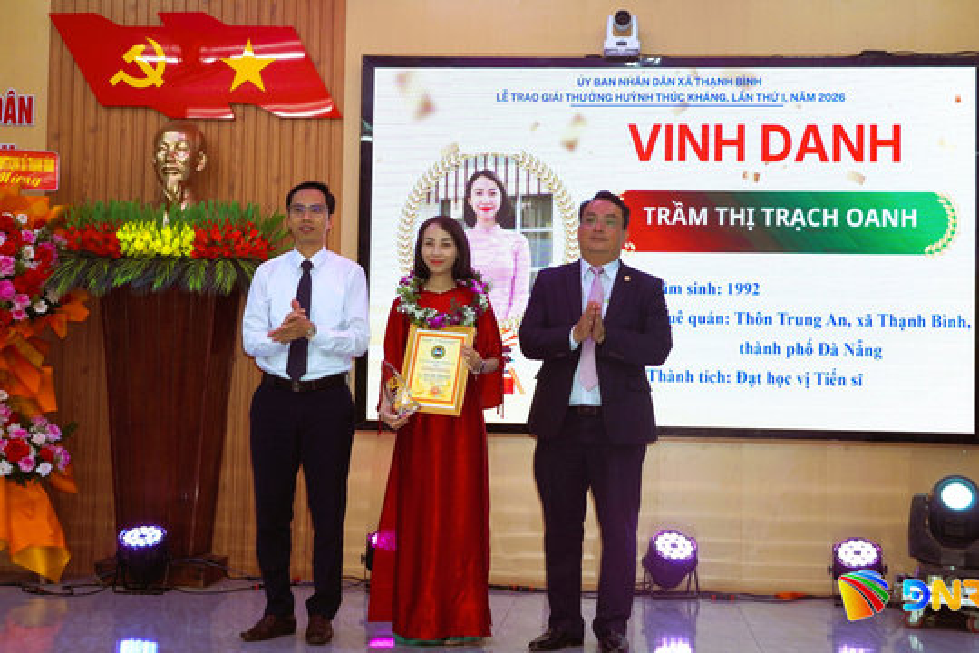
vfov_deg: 28.1
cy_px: 326
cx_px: 490
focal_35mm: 48
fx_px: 1305
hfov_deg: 41.1
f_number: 4.5
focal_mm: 32
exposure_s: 1/160
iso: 320
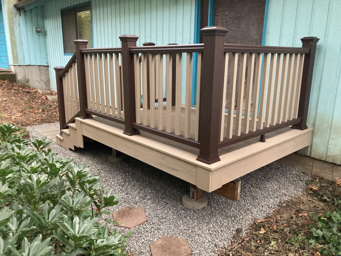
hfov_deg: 63.4
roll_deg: -1.8
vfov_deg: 49.7
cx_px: 170
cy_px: 128
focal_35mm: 28
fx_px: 276
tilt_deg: -13.4
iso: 320
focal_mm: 3.99
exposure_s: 1/53
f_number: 1.8
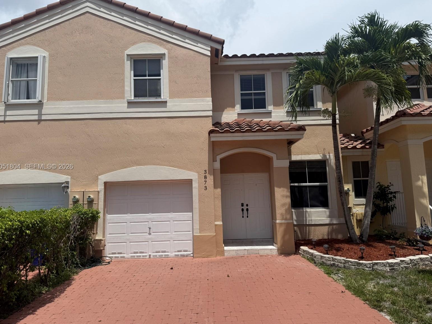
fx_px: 312
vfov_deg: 54.9
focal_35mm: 25
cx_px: 211
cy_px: 167
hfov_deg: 69.4
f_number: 1.78
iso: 80
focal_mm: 6.76
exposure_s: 1/8130
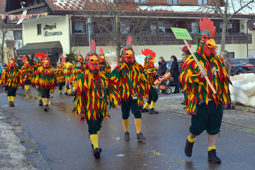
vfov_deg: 25.1
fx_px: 383
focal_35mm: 54
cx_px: 128
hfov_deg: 36.9
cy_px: 85
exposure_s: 1/200
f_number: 7.1
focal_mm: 36
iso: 100
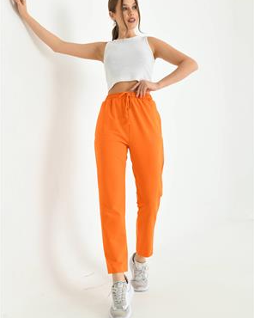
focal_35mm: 48
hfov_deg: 31.5
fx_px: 451
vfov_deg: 38.8
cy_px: 148
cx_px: 127
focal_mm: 42
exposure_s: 1/125
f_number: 5.6
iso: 160
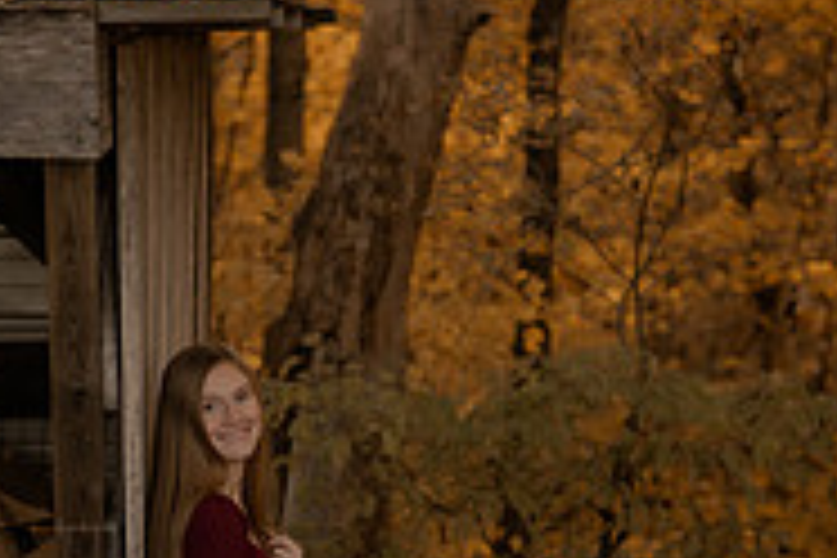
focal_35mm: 172
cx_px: 156
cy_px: 640
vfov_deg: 7.9
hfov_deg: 11.9
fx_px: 3999
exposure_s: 1/640
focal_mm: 50
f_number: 1.8
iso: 250
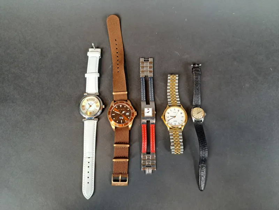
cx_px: 140
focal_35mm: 24
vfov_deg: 56.8
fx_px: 193
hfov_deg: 71.6
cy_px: 105
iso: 125
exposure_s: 1/50
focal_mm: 5.23
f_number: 1.8
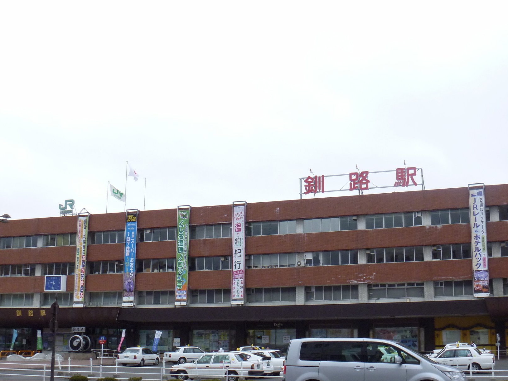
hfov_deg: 42.8
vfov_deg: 32.7
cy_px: 239
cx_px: 298
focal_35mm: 44
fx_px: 646
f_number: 5.6
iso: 200
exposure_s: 1/250
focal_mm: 6.3
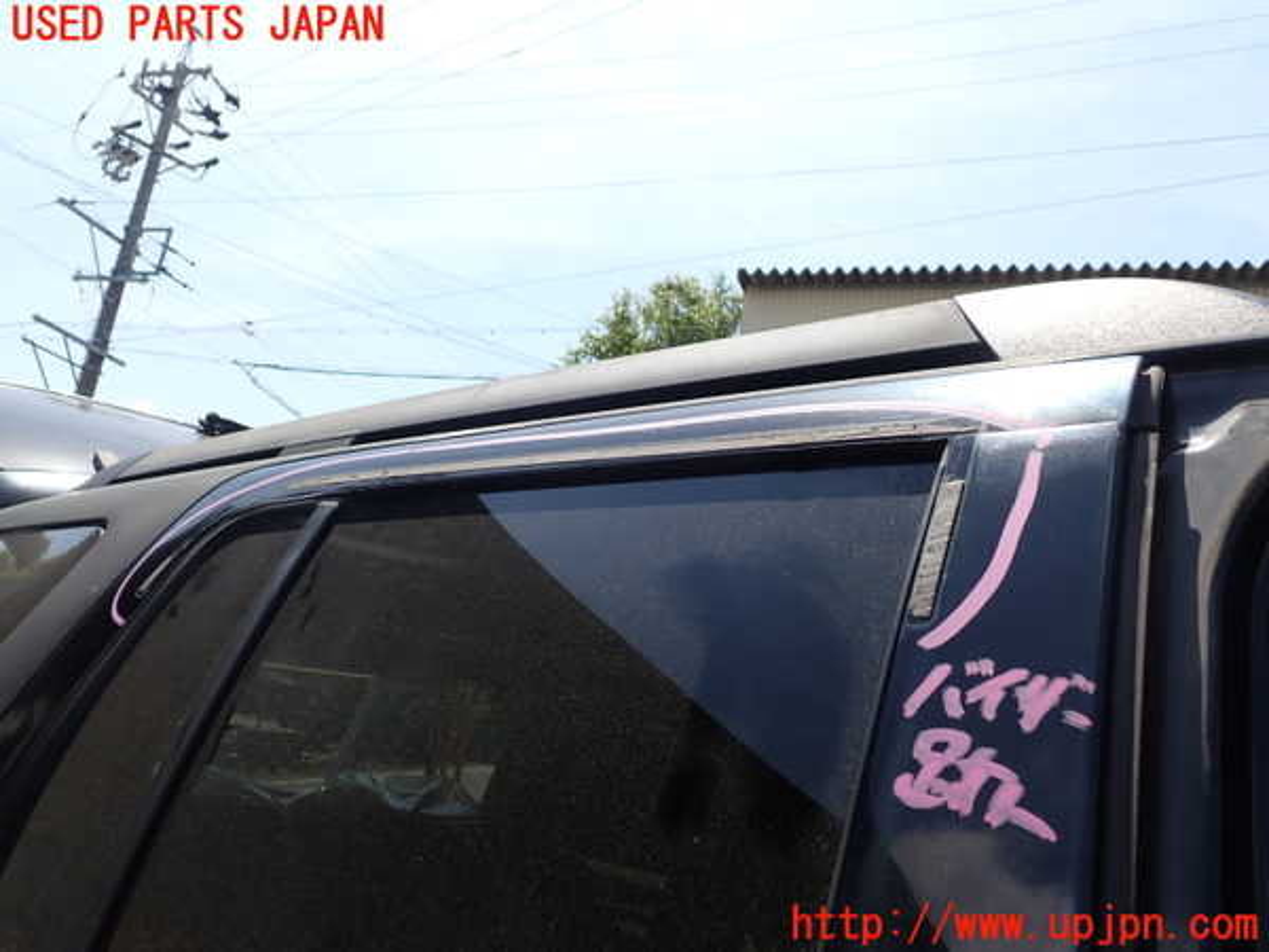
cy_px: 476
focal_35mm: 30
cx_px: 634
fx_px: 1100
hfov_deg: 60.0
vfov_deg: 46.8
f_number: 9
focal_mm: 5.4
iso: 100
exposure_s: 1/125
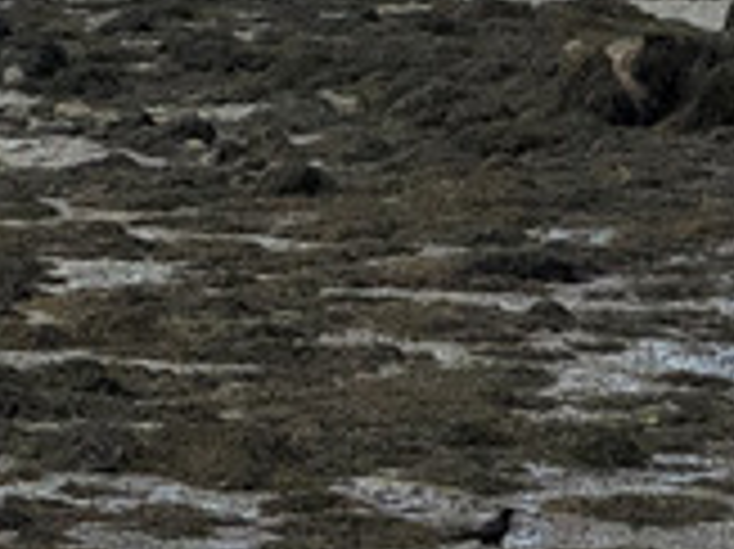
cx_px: -847
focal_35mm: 384
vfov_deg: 3.8
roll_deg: +0.8
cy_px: -621
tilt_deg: -1.0
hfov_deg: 5.1
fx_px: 8136
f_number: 2.4
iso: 16
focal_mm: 6
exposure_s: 1/1919
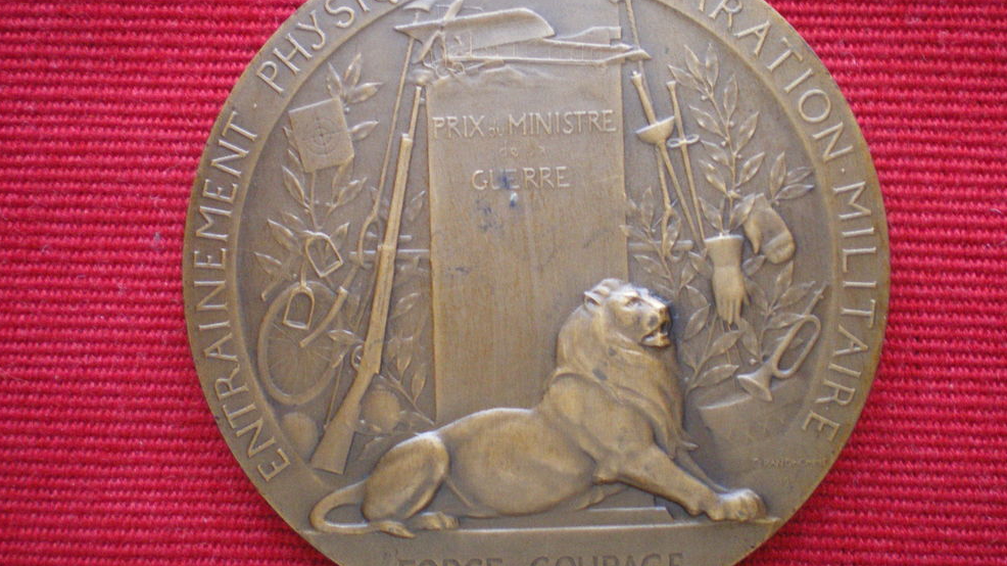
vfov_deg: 28.3
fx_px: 1121
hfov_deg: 48.4
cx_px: 498
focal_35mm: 42
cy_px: 280
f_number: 3.1
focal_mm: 6.3
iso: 400
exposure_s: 1/20
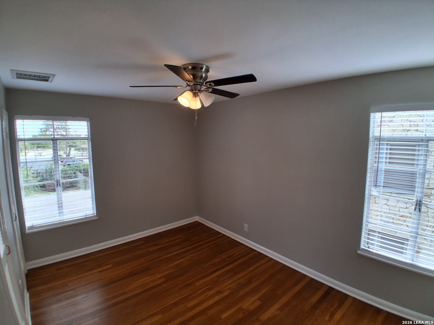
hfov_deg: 91.0
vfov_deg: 74.7
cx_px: 217
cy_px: 162
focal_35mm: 17
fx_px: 213
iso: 50
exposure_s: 1/155
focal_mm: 1.4
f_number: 2.2
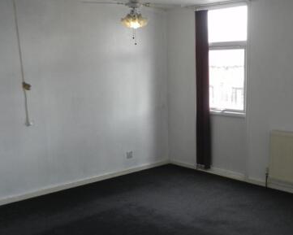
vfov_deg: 36.3
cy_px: 145
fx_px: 356
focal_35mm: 41
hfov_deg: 43.2
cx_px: 223
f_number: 2.8
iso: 200
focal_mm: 4.6
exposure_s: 1/15
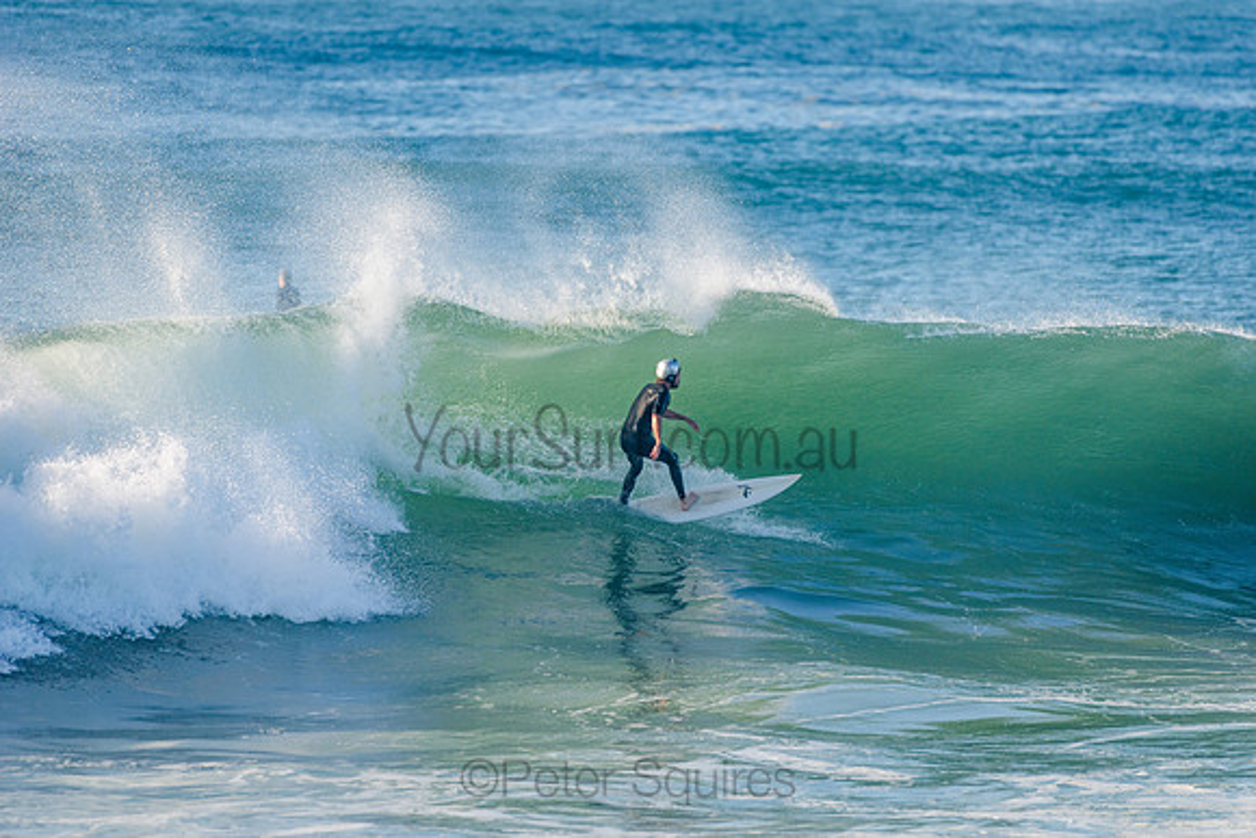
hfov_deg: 4.1
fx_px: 17448
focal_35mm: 500
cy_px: 419
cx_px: 628
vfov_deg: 2.8
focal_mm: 500
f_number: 5.6
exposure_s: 1/1600
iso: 280
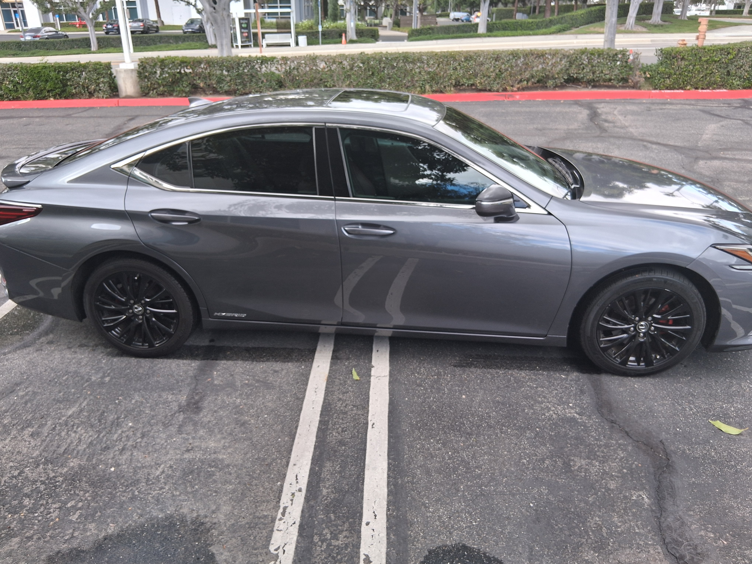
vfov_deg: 53.1
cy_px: 282
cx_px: 376
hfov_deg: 67.3
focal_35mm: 26
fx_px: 565
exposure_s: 1/100
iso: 32
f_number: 1.8
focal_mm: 3.98
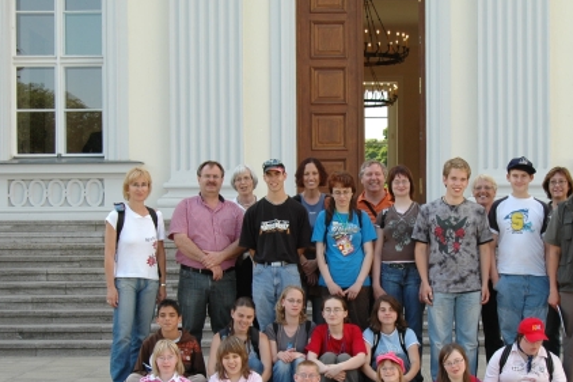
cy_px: 234
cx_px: 376
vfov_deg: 16.8
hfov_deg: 25.0
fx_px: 1289
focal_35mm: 81
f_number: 7.1
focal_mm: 38
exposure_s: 1/200
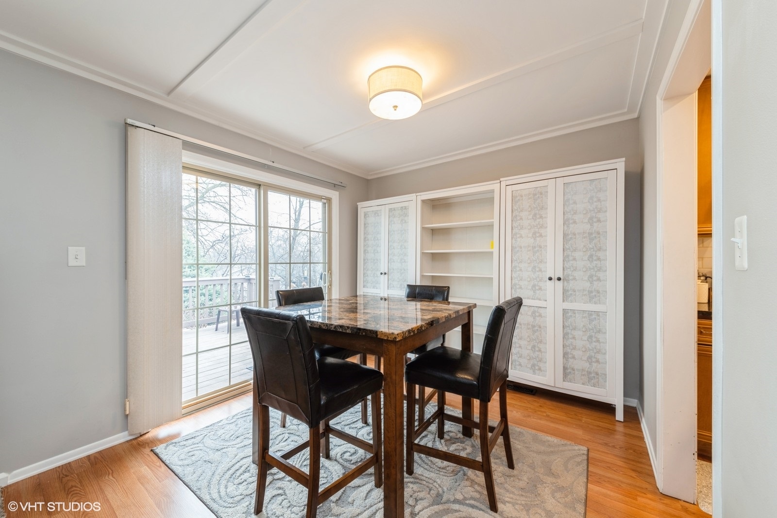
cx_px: 388
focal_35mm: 13
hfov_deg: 108.3
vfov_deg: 85.4
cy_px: 259
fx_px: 281
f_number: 10
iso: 100
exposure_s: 1/3
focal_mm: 13
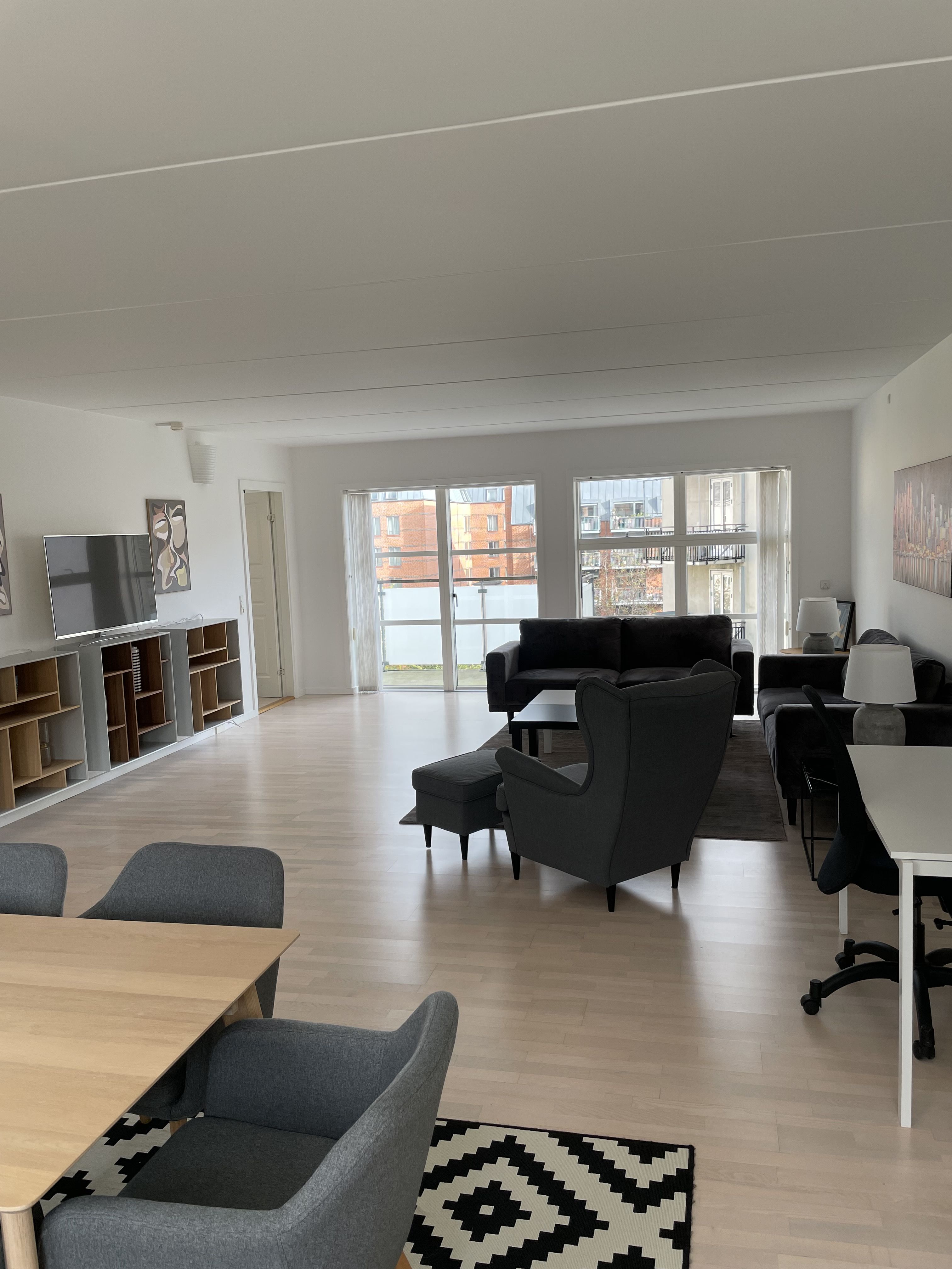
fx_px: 953
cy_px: 634
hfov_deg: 53.1
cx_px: 476
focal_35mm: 26
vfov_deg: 67.3
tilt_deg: -4.8
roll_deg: +2.9
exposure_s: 1/121
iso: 50
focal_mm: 4.2
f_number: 1.6
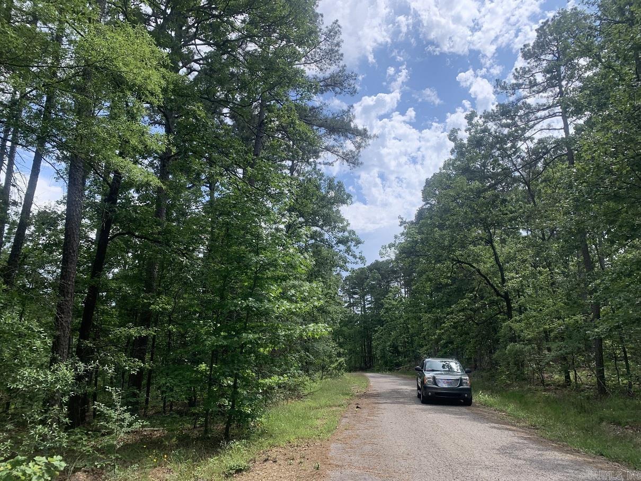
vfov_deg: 53.1
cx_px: 320
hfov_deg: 67.3
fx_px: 482
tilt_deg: +12.2
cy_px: 240
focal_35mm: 26
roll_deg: +0.2
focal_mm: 4.25
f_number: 1.8
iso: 25
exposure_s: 1/1163
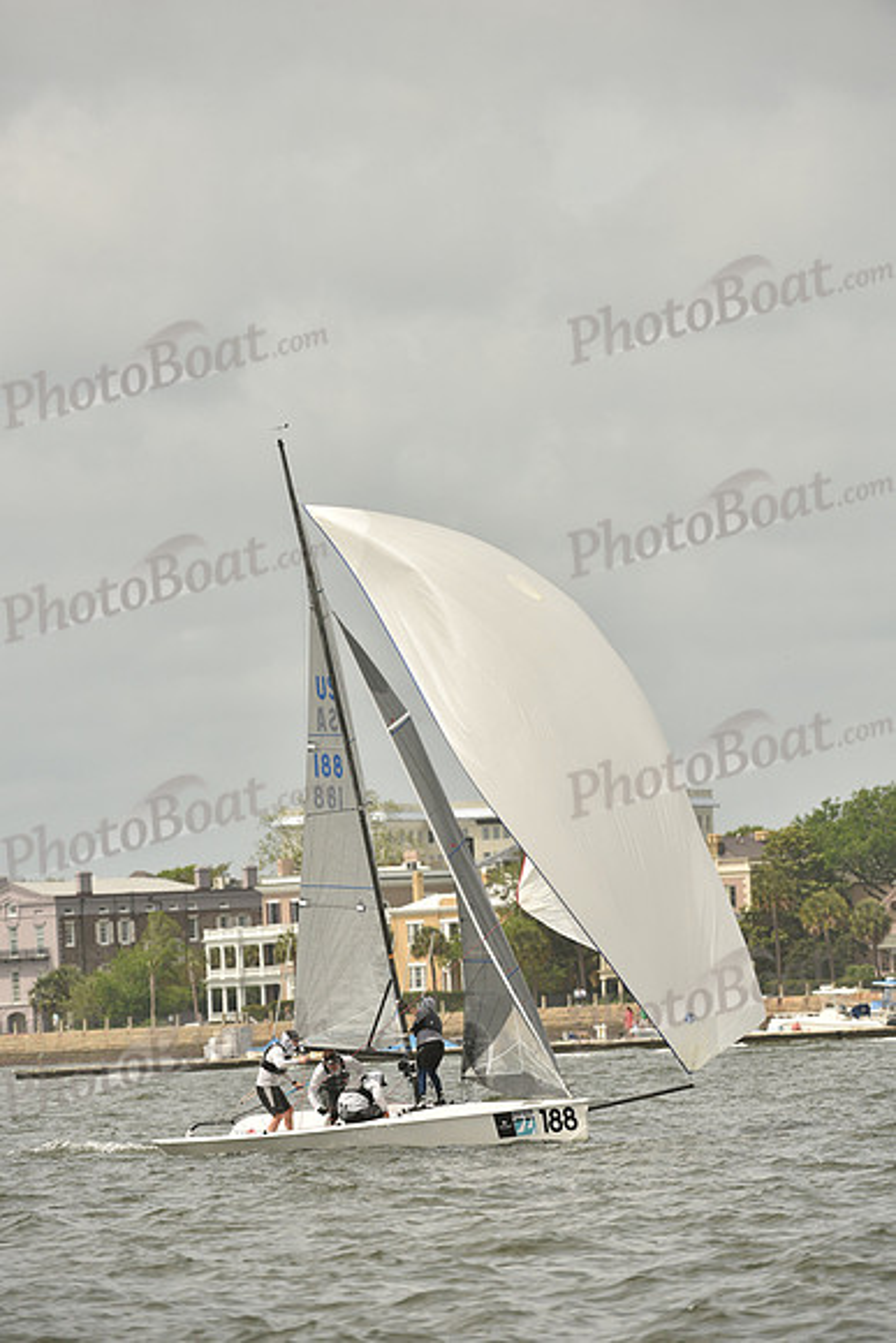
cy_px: 672
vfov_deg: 6.9
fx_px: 11192
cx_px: 448
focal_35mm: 300
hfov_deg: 4.6
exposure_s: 1/1250
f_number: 8
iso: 320
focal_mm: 300
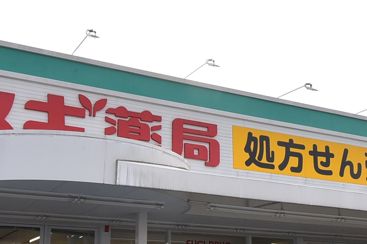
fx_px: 530
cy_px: 177
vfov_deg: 25.7
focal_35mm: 52
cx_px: 203
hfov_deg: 38.1
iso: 400
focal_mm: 10
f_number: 10
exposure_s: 1/250
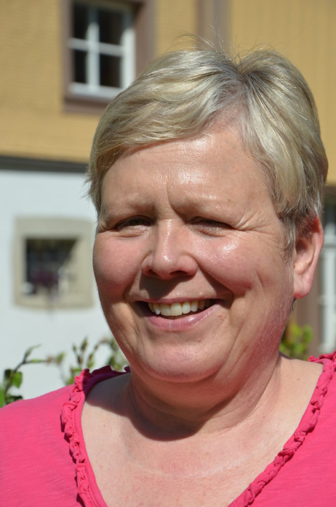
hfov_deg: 11.4
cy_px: 254
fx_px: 1688
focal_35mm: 120
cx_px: 168
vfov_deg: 17.1
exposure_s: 1/1000
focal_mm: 80
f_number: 8
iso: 200
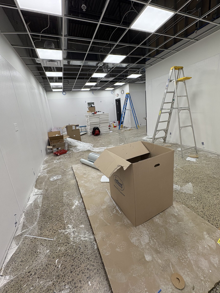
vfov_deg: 98.1
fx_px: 127
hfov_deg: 81.6
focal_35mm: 15
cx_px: 117
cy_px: 140
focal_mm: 2.22
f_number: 2.2
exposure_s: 1/130
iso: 80
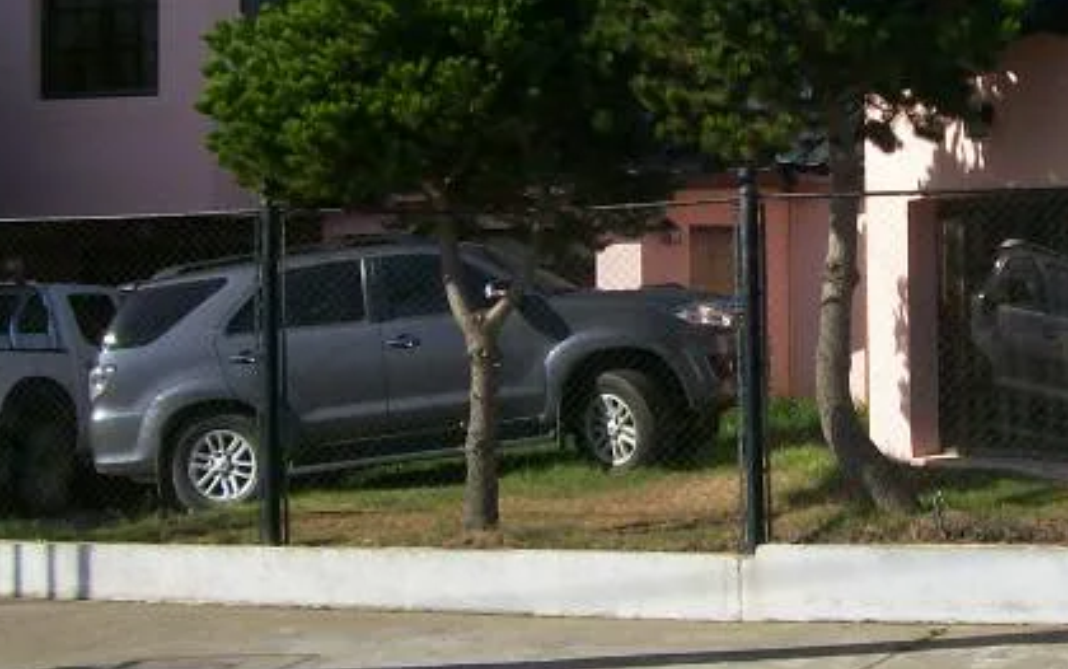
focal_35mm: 93
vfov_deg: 14.0
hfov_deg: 22.1
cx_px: 788
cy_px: 193
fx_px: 2708
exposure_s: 1/644
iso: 80
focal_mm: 6
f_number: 4.8
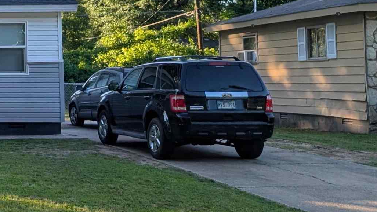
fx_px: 780
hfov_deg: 23.6
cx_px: -127
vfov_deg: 15.4
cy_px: 31
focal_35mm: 78
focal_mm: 6.9
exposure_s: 1/802
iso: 22
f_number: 1.68
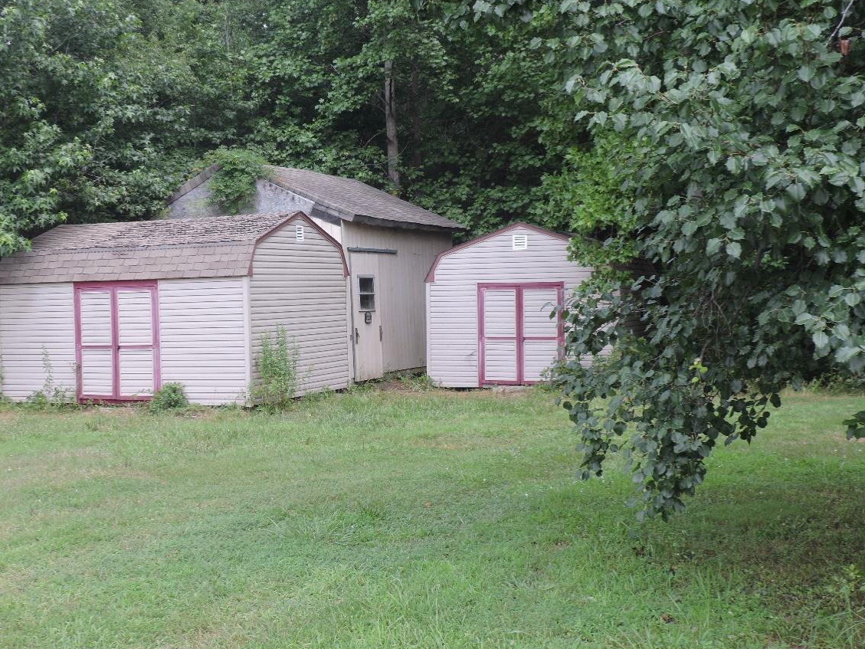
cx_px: 354
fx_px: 1275
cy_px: 281
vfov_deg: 28.5
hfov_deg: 37.4
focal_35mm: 51
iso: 100
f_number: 3.3
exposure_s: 1/160
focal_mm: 7.1
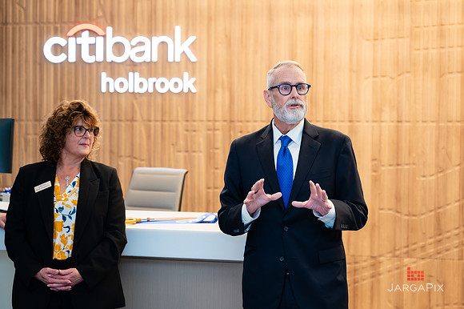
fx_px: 955
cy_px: 151
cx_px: 237
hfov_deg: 27.3
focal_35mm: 74
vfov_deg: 18.4
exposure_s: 1/200
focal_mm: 70
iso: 640
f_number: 3.5
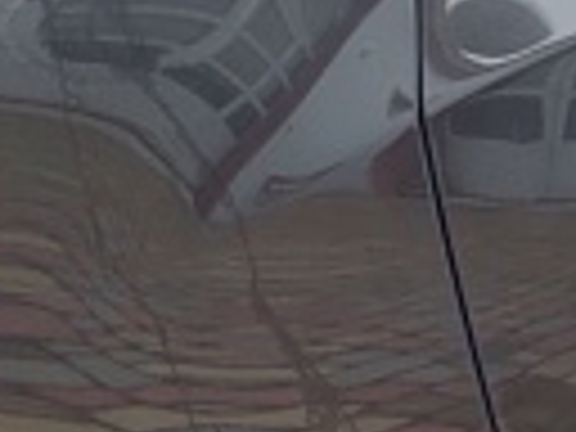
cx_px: 1300
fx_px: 1997
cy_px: 243
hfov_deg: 13.1
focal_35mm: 120
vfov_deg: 12.3
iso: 100
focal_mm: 5.23
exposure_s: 1/60
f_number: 1.8
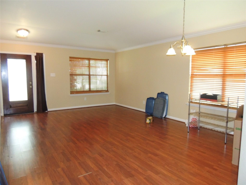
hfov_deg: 71.6
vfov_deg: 56.8
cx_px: 123
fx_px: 171
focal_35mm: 24
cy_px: 92
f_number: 3
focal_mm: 4.3
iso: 800
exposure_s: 1/60
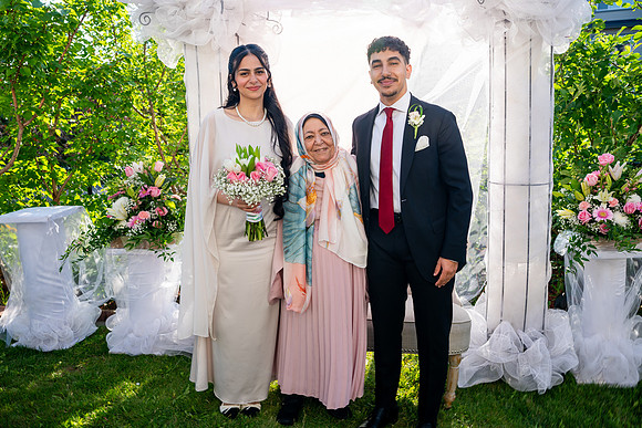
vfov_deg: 46.4
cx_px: 321
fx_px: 499
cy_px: 214
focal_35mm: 28
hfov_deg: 65.5
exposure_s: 1/640
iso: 200
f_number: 3.5
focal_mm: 28
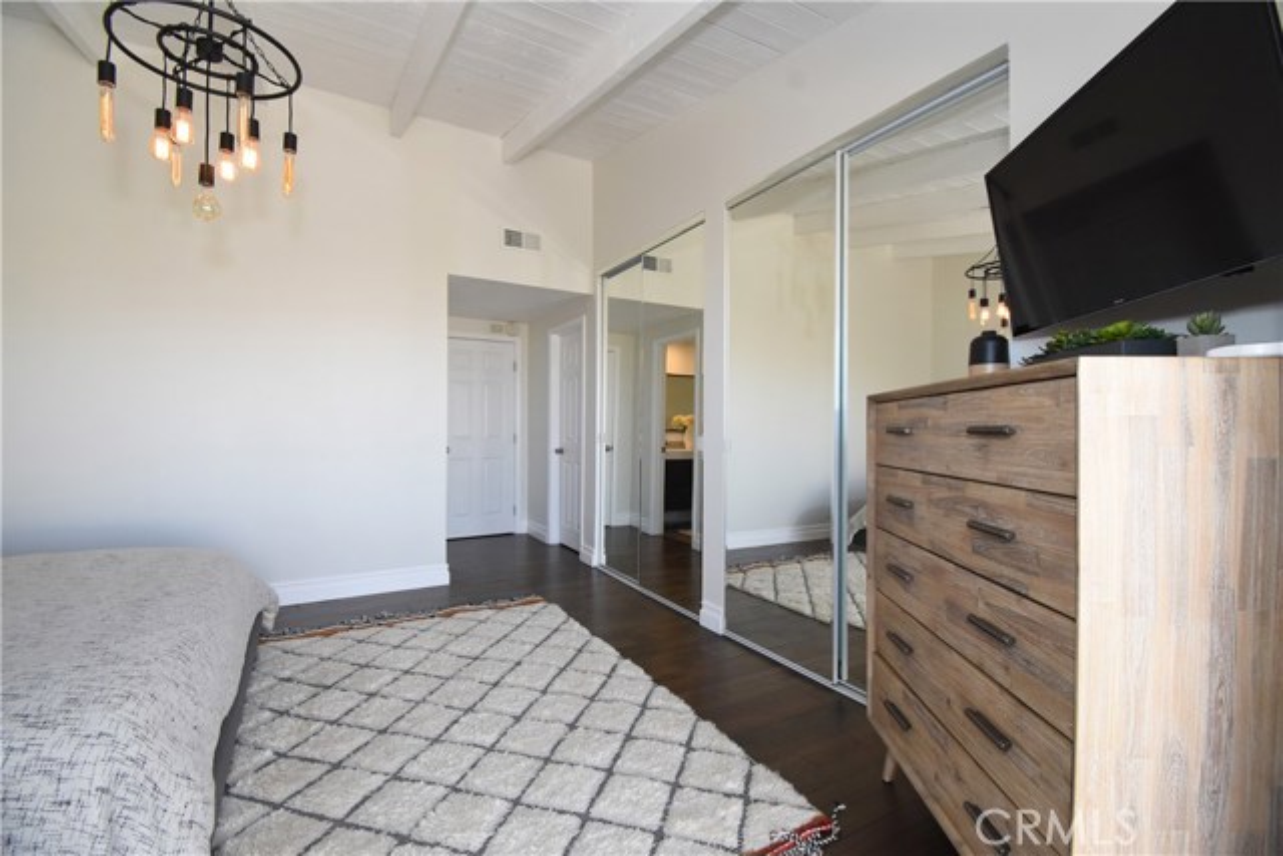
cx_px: 642
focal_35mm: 15
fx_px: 535
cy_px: 428
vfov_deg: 77.4
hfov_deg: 100.4
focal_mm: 10
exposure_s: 1/250
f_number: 8
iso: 1000
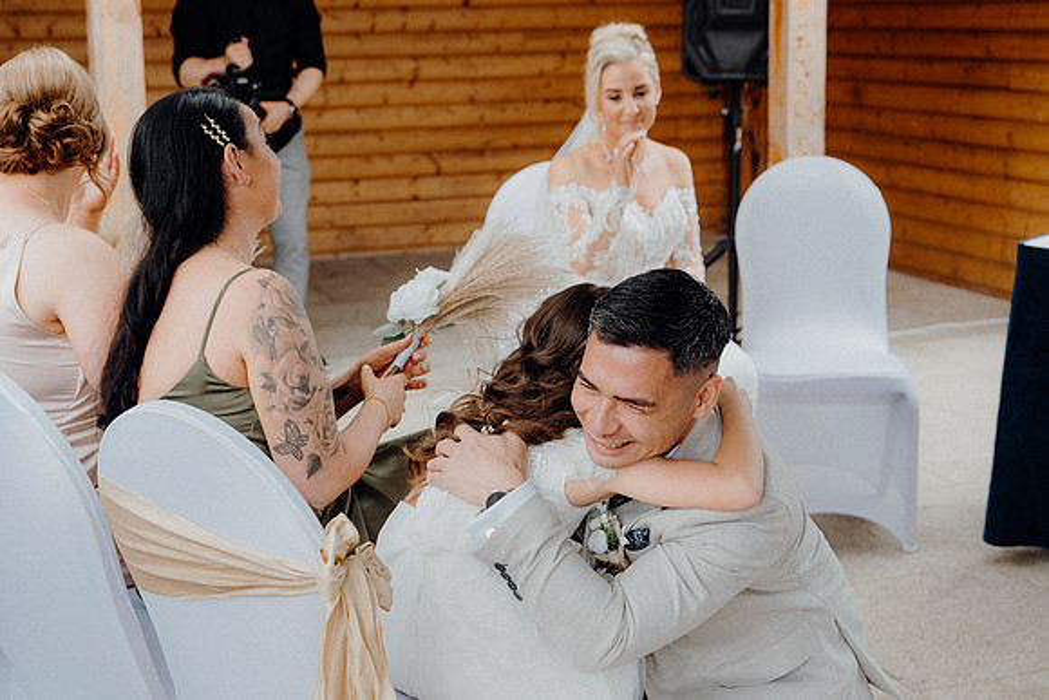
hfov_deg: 34.5
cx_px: 524
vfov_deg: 23.4
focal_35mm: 58
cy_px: 350
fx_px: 1690
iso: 125
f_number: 3.5
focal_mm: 39
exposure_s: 1/250
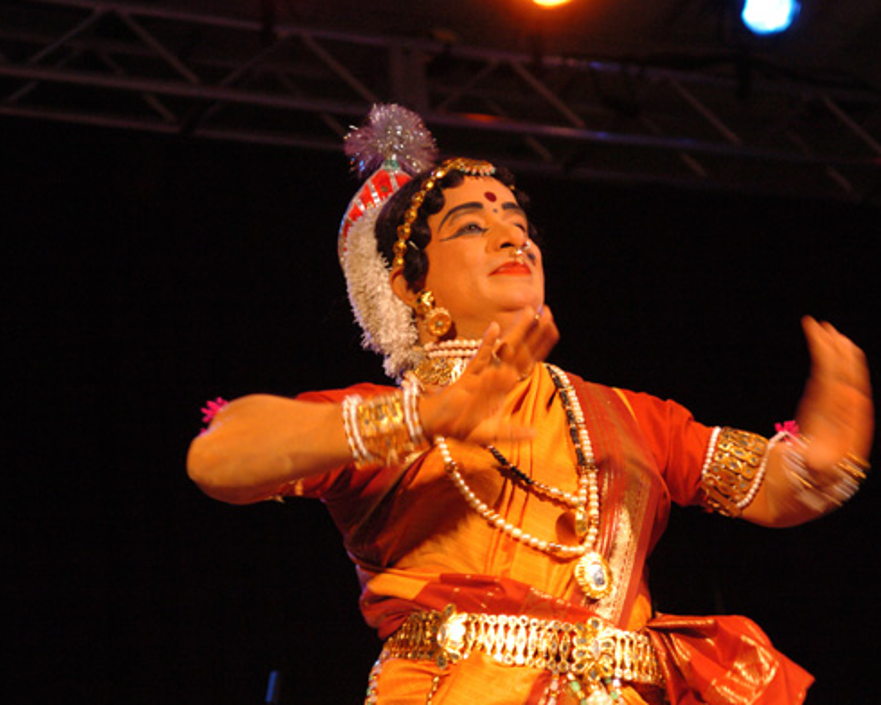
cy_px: 355
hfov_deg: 20.2
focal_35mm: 95
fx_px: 2466
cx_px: 516
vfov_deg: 16.3
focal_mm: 55
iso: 800
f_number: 2.8
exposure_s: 1/100
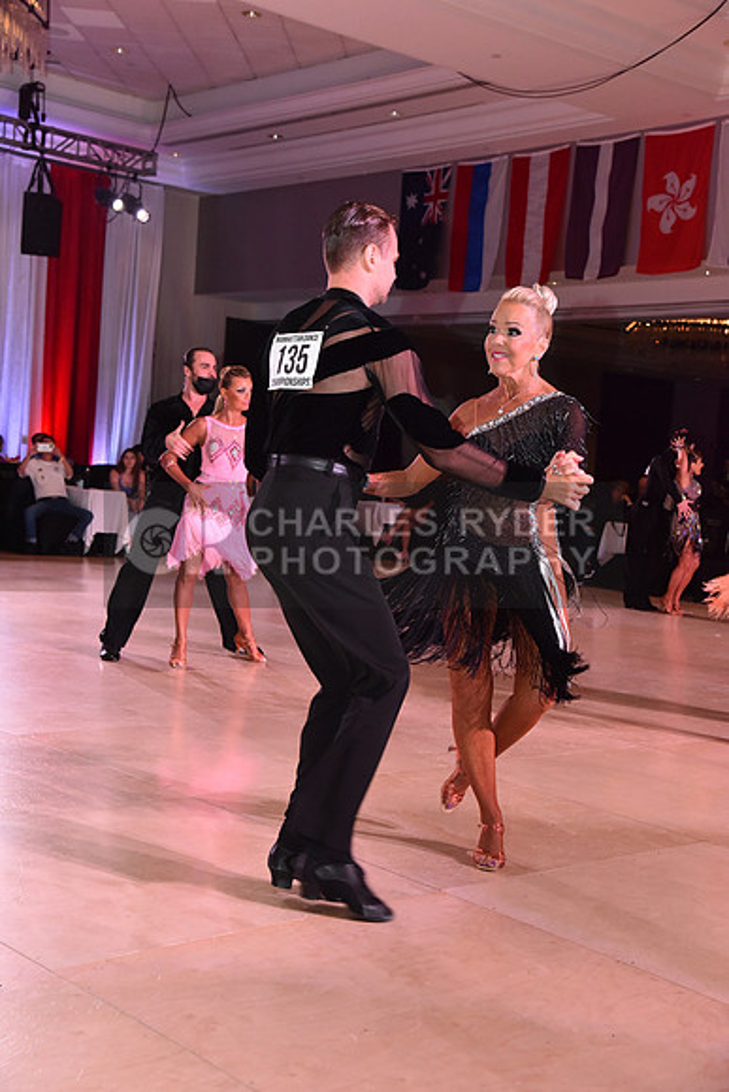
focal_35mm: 50
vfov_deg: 39.6
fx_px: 1518
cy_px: 546
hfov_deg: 27.0
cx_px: 364
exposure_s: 1/320
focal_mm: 50
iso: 2500
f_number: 6.3
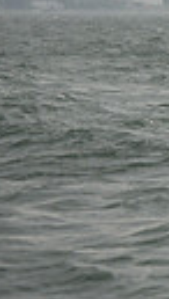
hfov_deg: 1.6
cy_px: -61
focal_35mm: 775
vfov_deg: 2.8
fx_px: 6146
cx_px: 625
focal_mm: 165
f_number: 5
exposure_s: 1/500
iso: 250
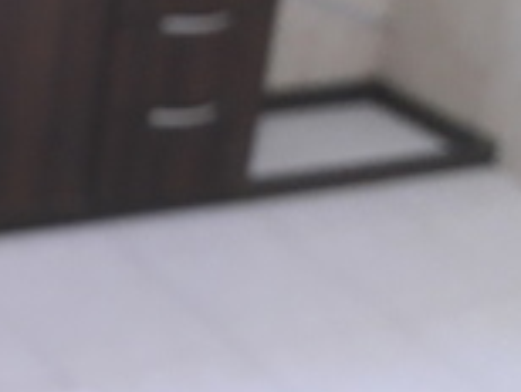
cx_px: -154
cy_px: 117
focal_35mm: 80
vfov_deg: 18.4
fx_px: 1206
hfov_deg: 22.0
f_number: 1.9
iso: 250
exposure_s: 1/25
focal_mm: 3.6
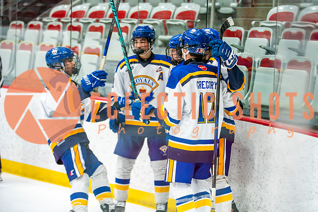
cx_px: 188
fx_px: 991
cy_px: 87
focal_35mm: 112
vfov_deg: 12.2
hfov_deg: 18.2
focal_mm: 95
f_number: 2.8
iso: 1250
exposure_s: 1/640
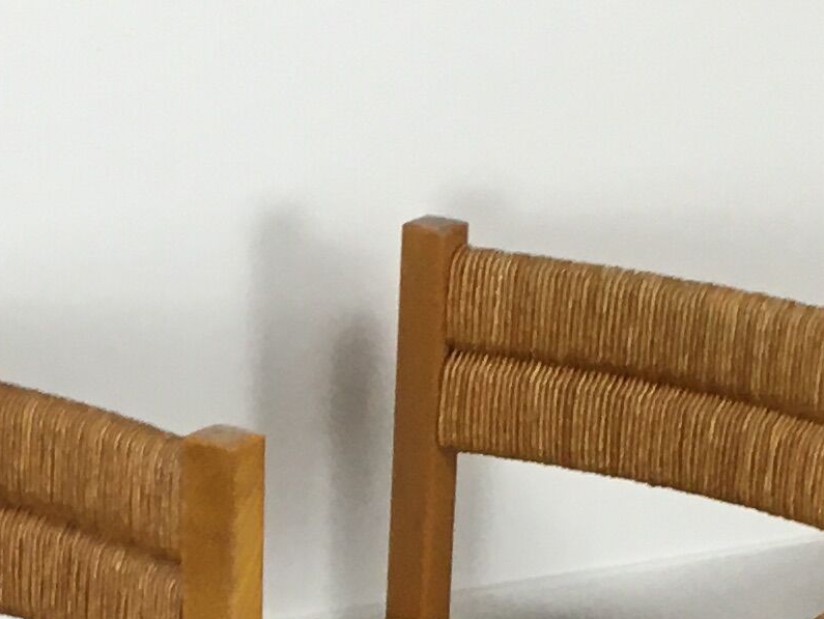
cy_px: 771
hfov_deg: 13.4
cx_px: 221
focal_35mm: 147
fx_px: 3501
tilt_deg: -22.8
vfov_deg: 9.9
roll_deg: -0.2
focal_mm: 4.15
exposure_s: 1/33
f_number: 2.2
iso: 50
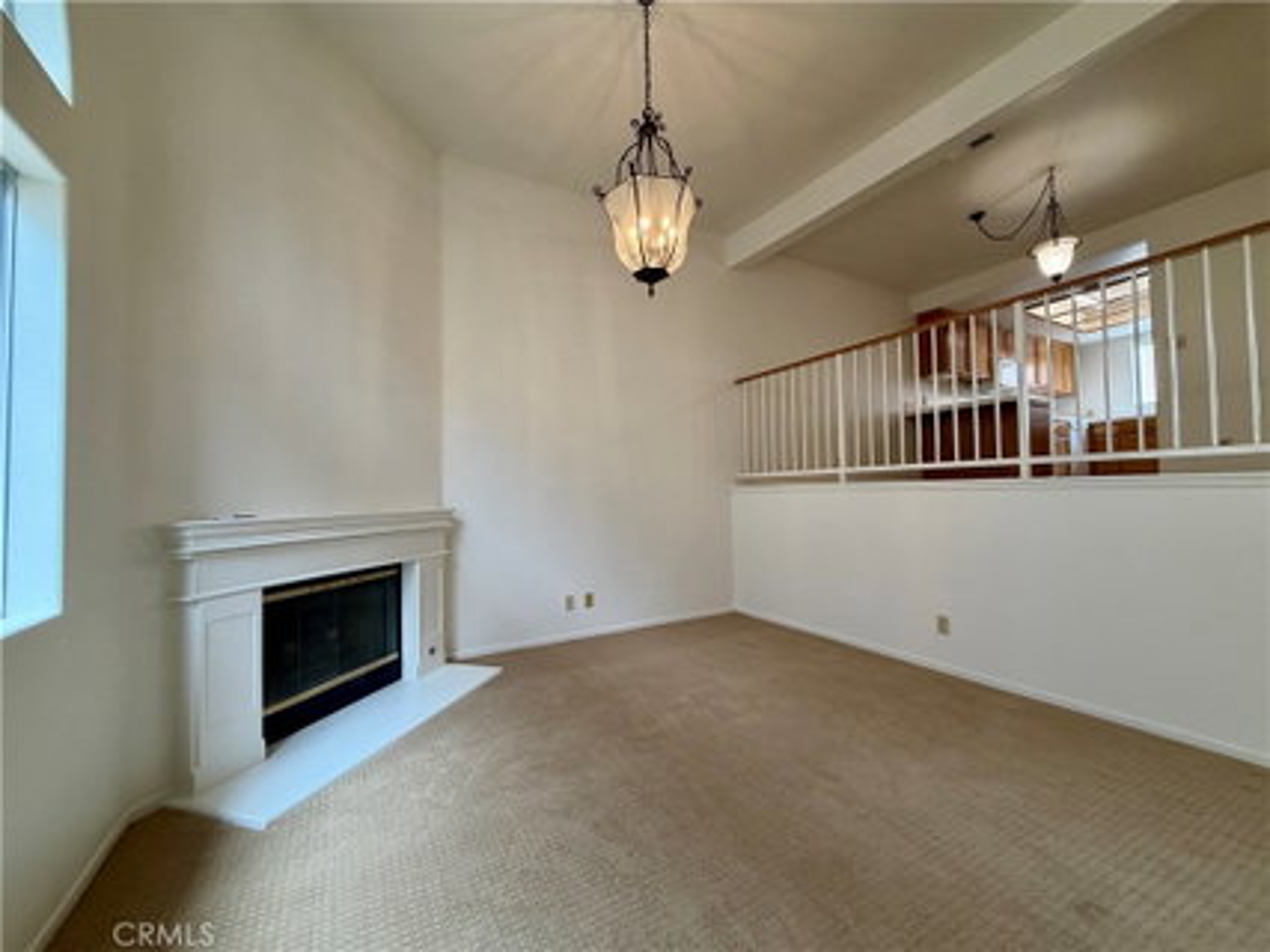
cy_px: 476
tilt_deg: +1.4
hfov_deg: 102.1
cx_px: 635
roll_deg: +0.6
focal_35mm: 14
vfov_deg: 85.6
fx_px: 513
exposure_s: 1/120
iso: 160
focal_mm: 2.22
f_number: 2.2
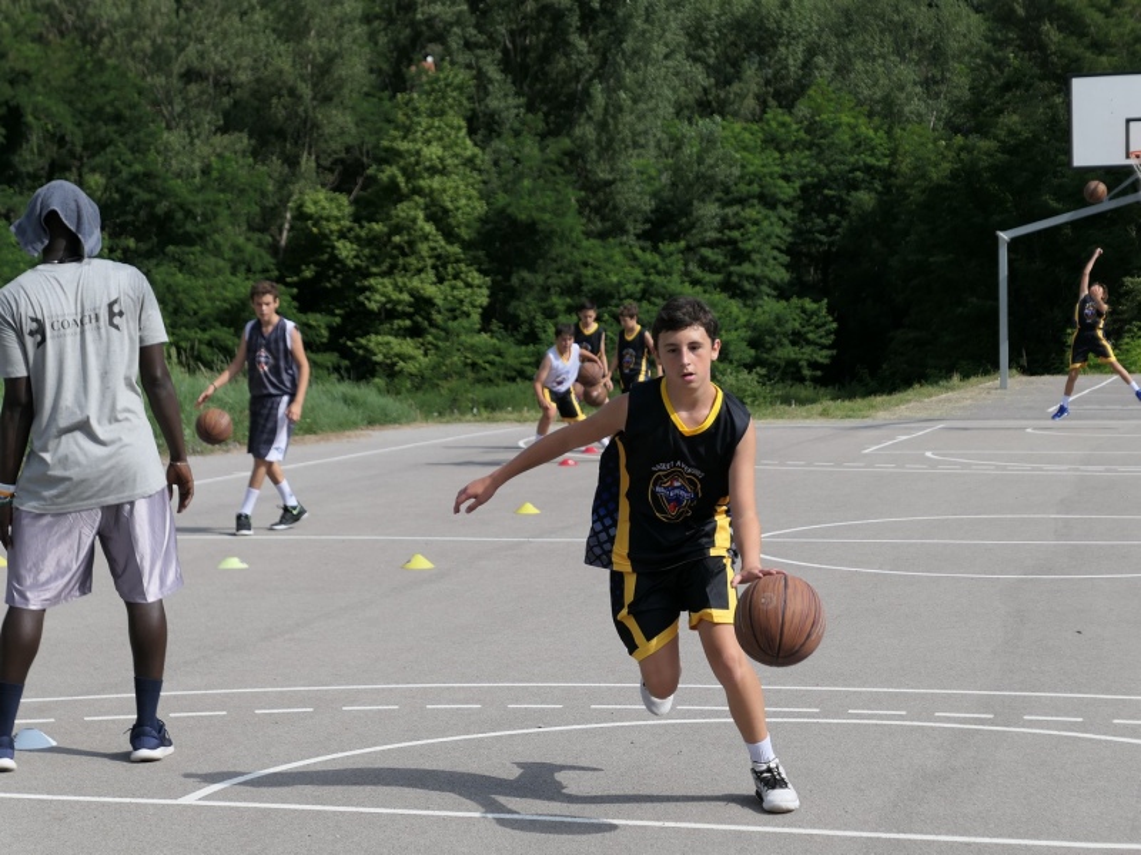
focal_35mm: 78
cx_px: 570
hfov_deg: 25.0
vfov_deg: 18.9
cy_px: 428
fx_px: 2571
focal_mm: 26.4
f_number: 3.5
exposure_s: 1/1600
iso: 125
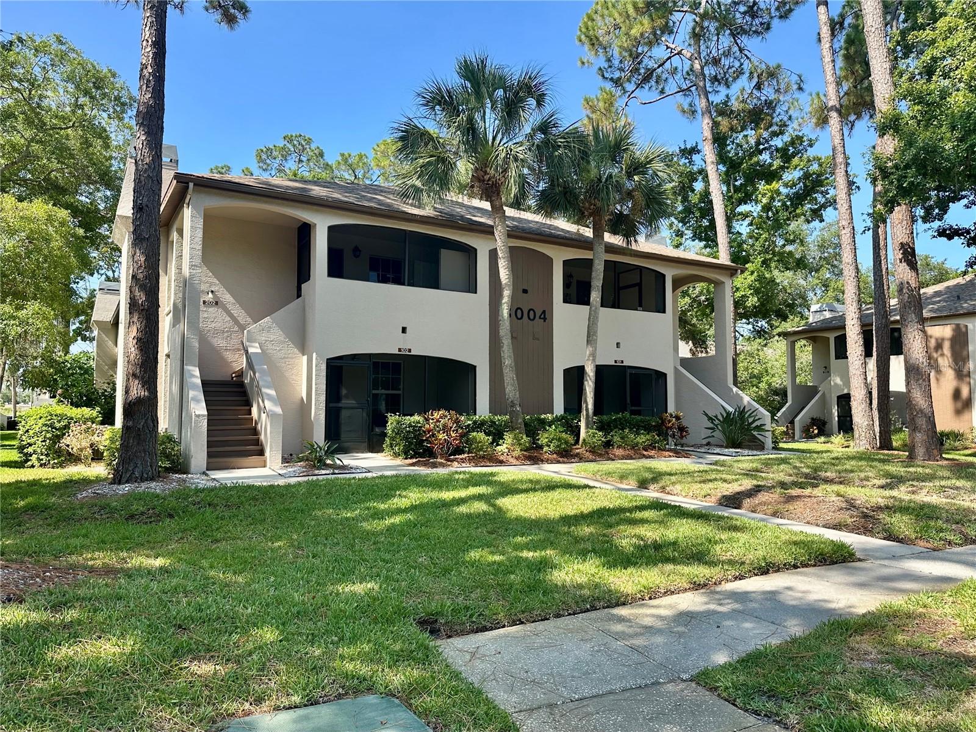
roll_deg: +0.2
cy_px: 366
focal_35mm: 24
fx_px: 676
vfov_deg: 56.8
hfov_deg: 71.6
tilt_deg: +3.8
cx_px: 488
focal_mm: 6.86
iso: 80
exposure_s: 1/1183
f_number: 1.78
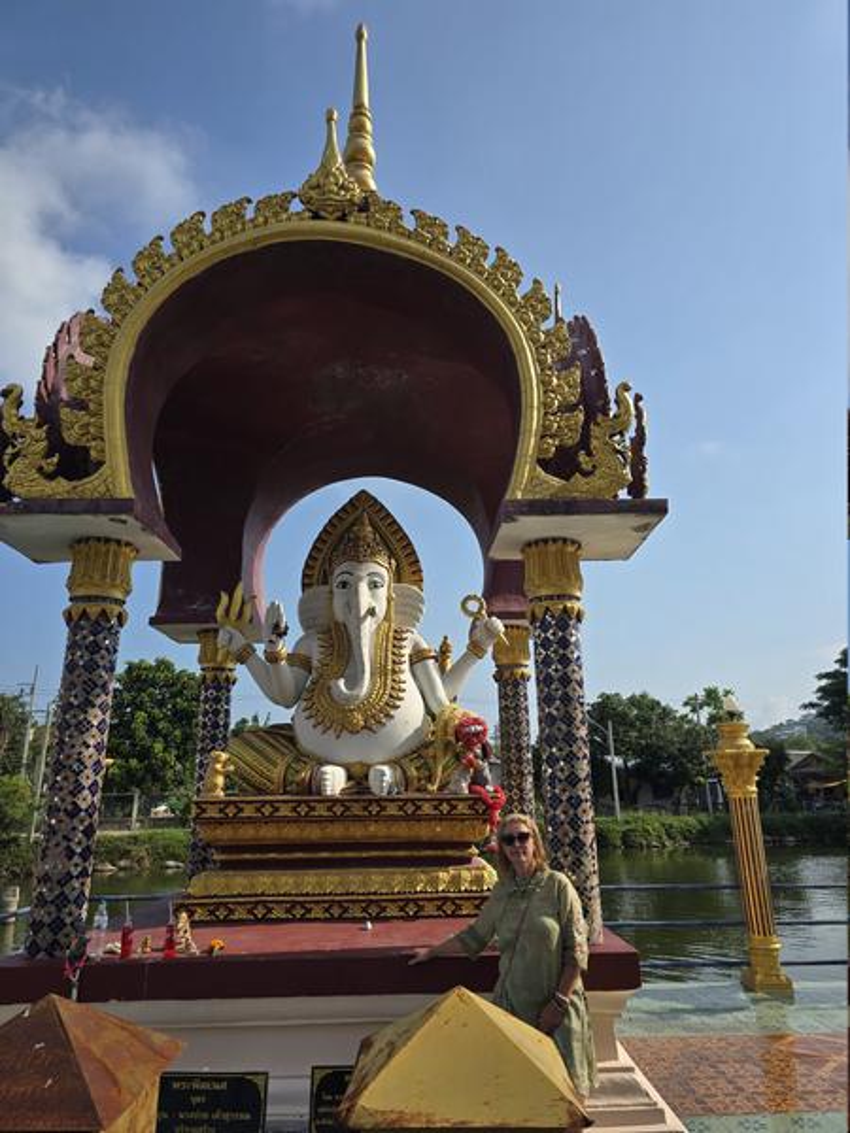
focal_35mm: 23
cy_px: 566
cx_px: 425
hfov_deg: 58.9
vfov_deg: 73.9
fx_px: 753
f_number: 1.7
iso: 12
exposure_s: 1/1186
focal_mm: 6.3
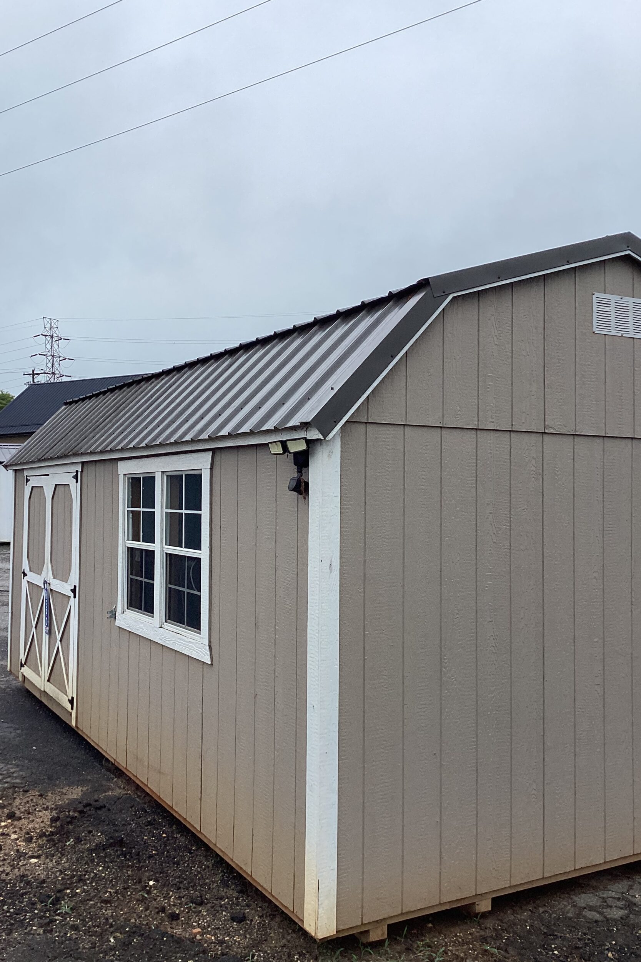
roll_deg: +1.7
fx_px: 881
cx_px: 277
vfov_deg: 57.2
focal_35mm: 33
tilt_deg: -0.1
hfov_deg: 39.9
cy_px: 478
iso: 25
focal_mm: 3.3
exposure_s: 1/641
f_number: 2.4
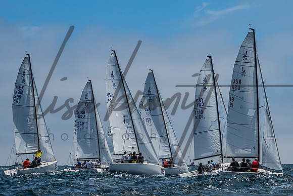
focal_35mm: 157
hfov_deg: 13.1
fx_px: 1274
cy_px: 86
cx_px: 201
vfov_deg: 8.8
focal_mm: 100
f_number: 6.3
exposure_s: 1/2500
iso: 400
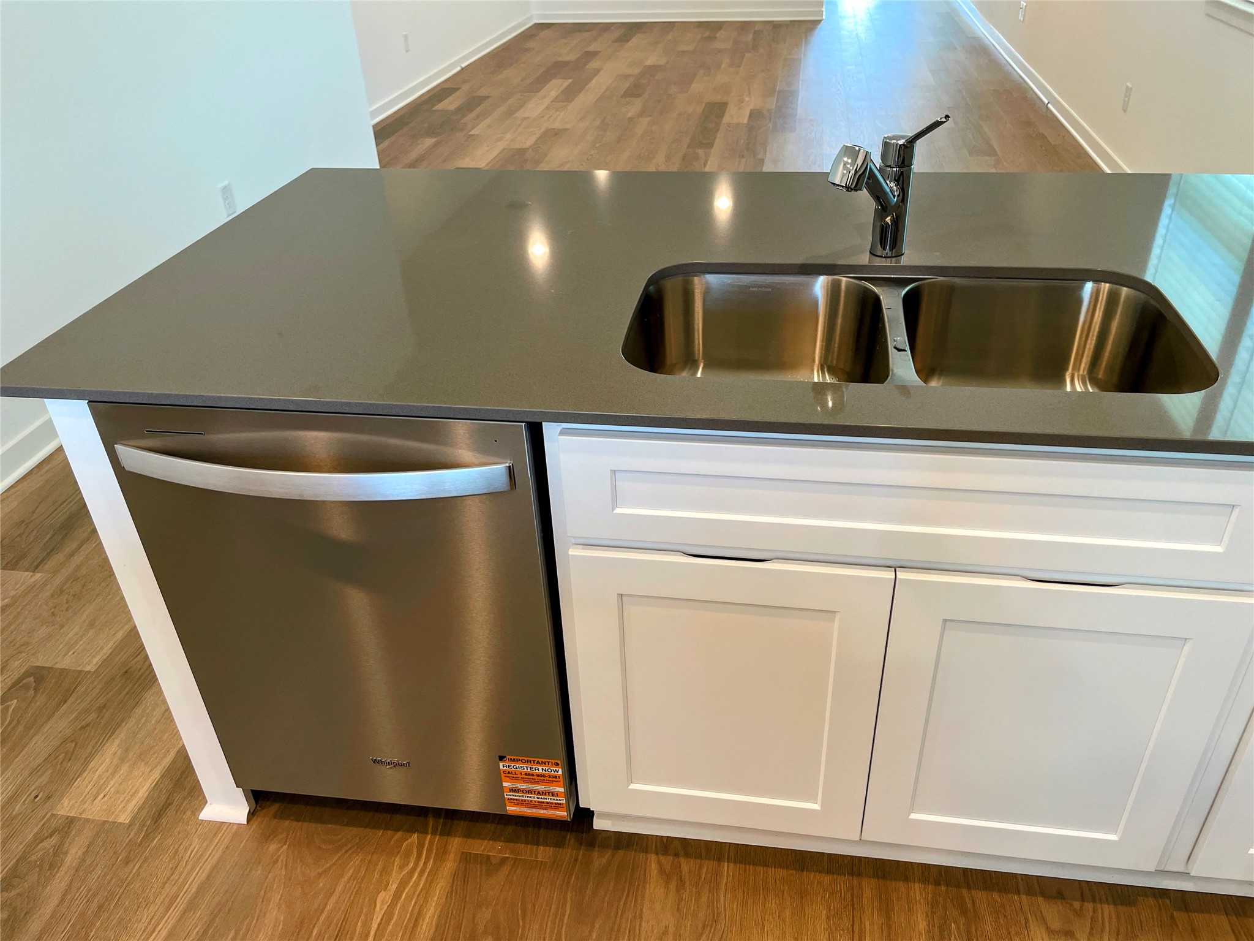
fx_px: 942
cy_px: 470
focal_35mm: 26
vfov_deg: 53.1
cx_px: 627
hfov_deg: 67.3
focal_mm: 4.2
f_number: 1.6
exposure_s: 1/120
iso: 125
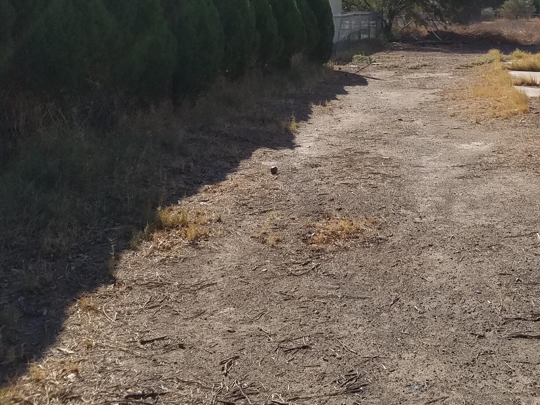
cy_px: 4
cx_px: 383
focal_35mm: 53
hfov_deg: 35.6
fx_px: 827
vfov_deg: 26.2
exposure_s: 1/3672
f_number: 1.7
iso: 50
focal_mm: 4.2
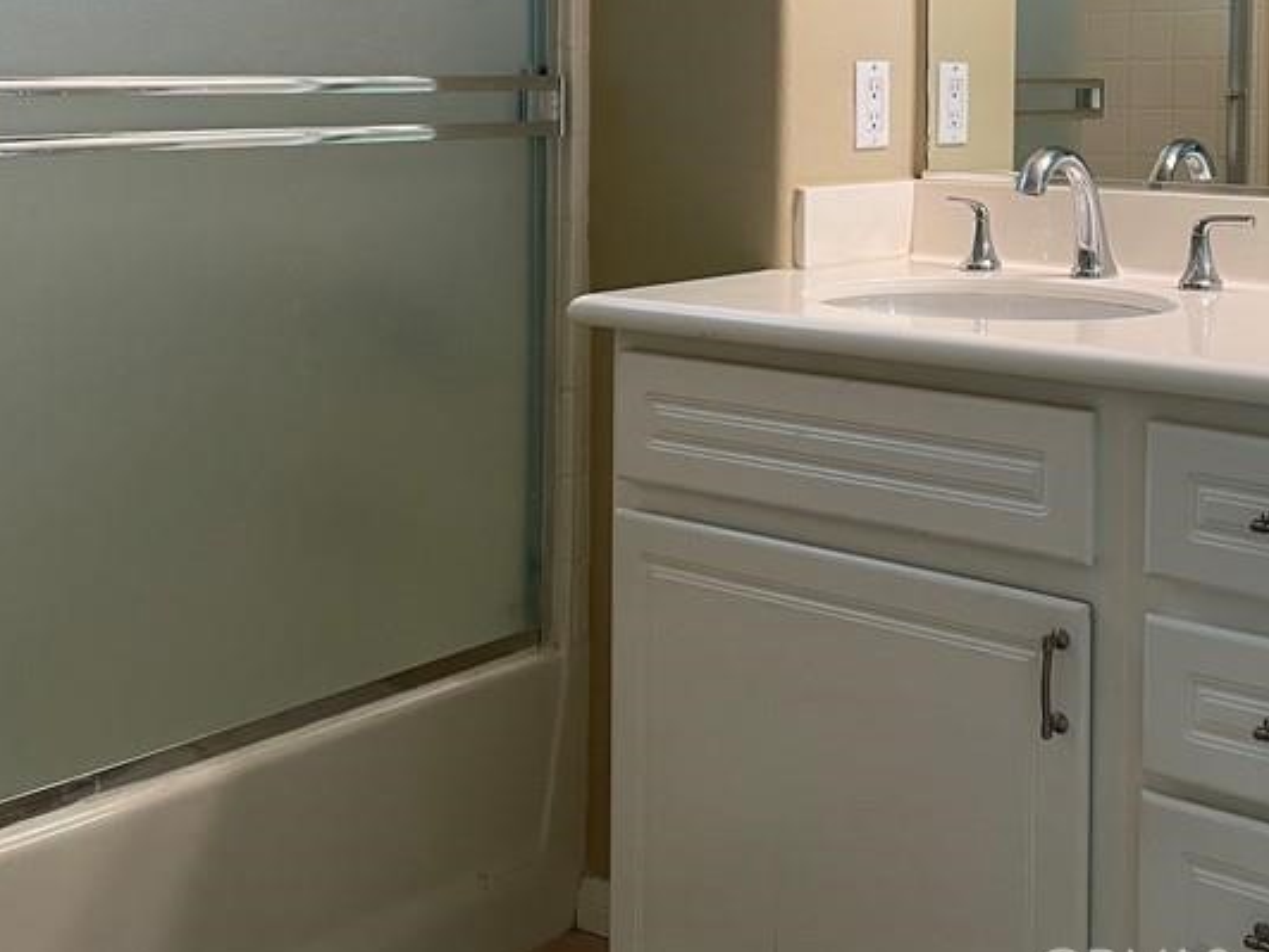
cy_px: 88
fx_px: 1833
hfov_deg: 36.9
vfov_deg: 28.0
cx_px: 1009
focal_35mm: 50
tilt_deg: -1.8
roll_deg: -0.3
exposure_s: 1/60
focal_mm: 5.1
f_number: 1.6
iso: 125
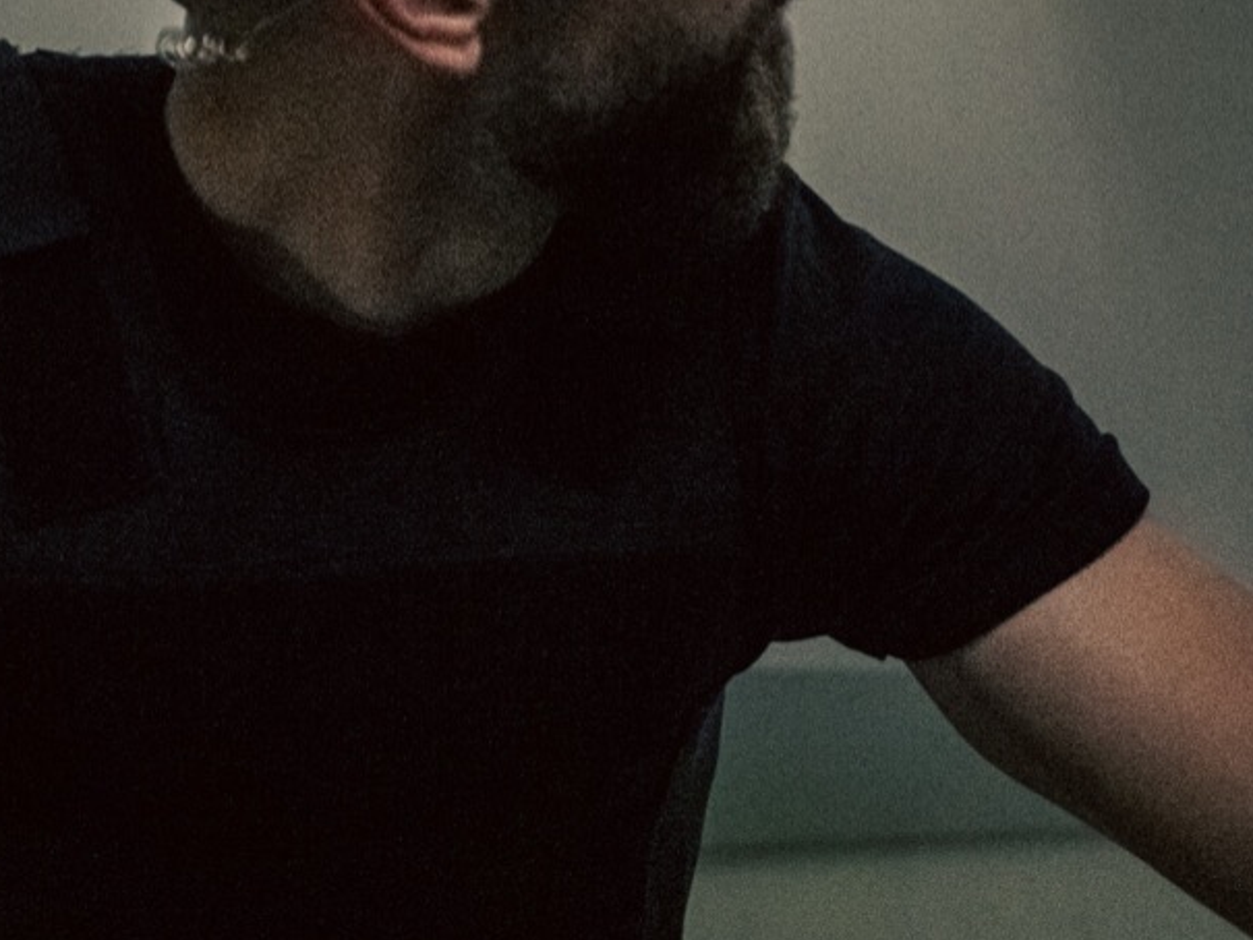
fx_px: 3222
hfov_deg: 21.6
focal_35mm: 89
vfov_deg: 16.3
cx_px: 1083
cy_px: 53
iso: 10000
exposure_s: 1/200
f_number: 2.8
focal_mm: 28
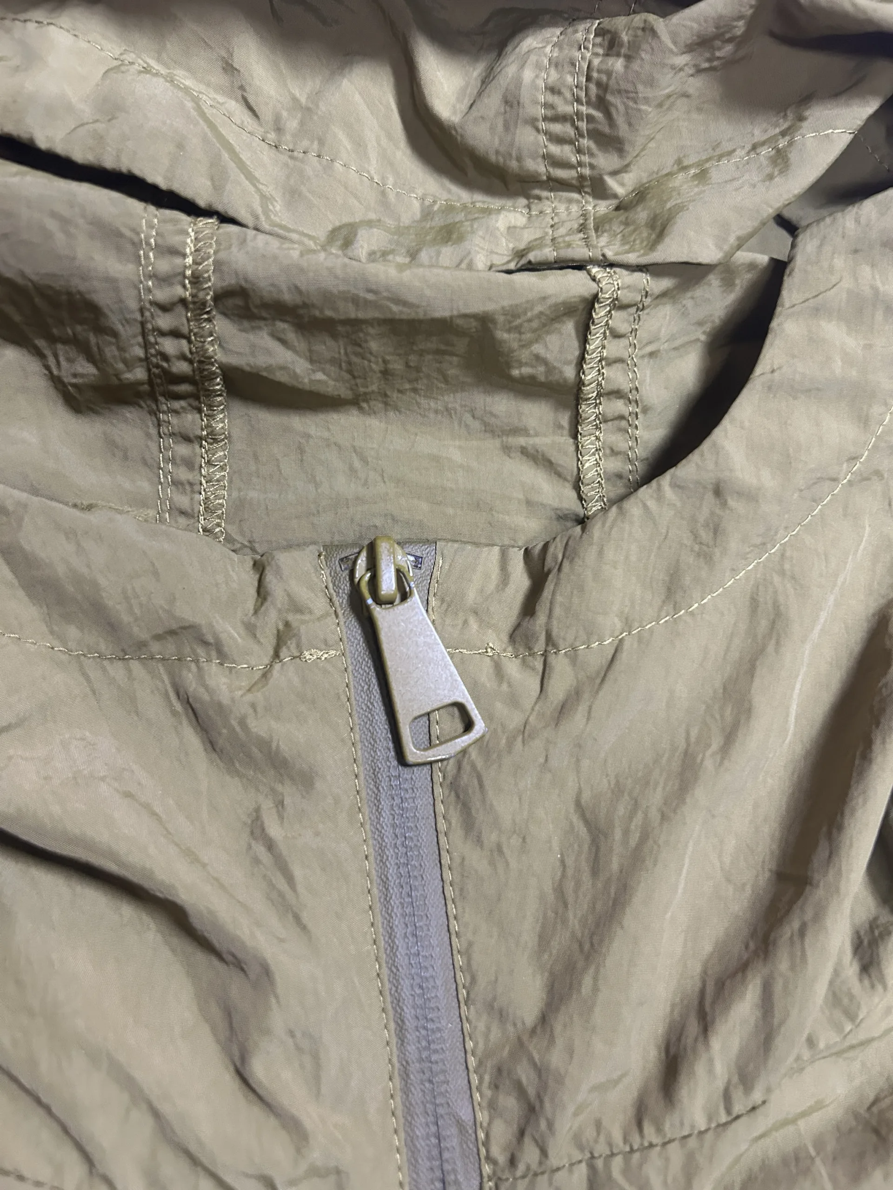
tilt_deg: -53.1
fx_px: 894
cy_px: 595
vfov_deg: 67.3
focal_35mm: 26
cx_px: 446
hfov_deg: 53.1
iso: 320
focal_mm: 5.7
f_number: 1.5
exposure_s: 1/50
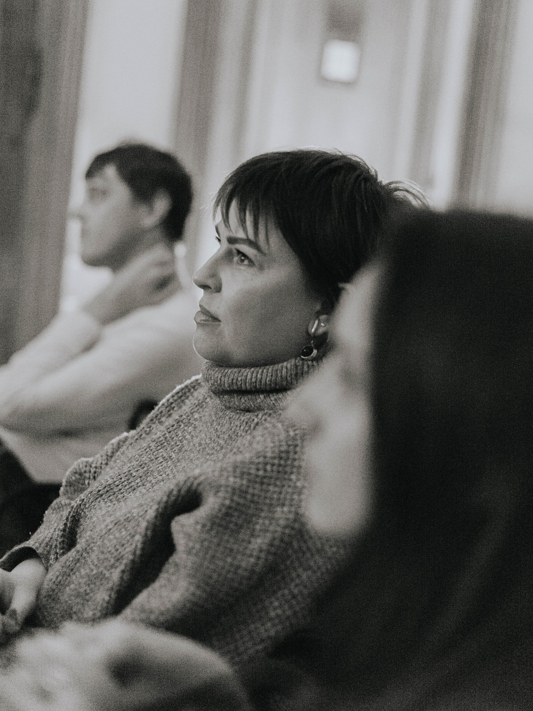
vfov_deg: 33.2
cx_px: 264
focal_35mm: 58
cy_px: 308
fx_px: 1191
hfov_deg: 25.2
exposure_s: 1/100
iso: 6400
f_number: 1.8
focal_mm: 50
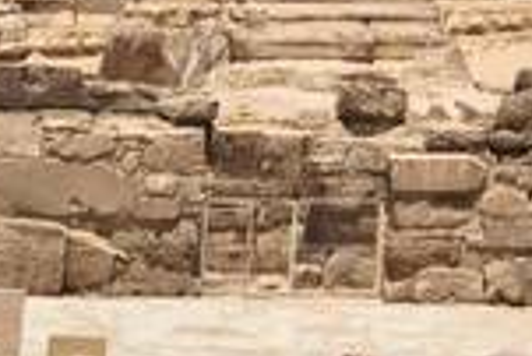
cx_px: 793
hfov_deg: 12.8
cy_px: -264
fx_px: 2248
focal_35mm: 152
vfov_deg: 8.7
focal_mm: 6.06
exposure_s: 1/1058
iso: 50
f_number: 1.7
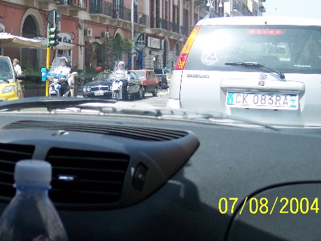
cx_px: 84
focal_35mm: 62
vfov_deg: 23.4
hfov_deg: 30.7
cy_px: 58
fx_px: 575
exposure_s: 1/700
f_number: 2.8
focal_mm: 8
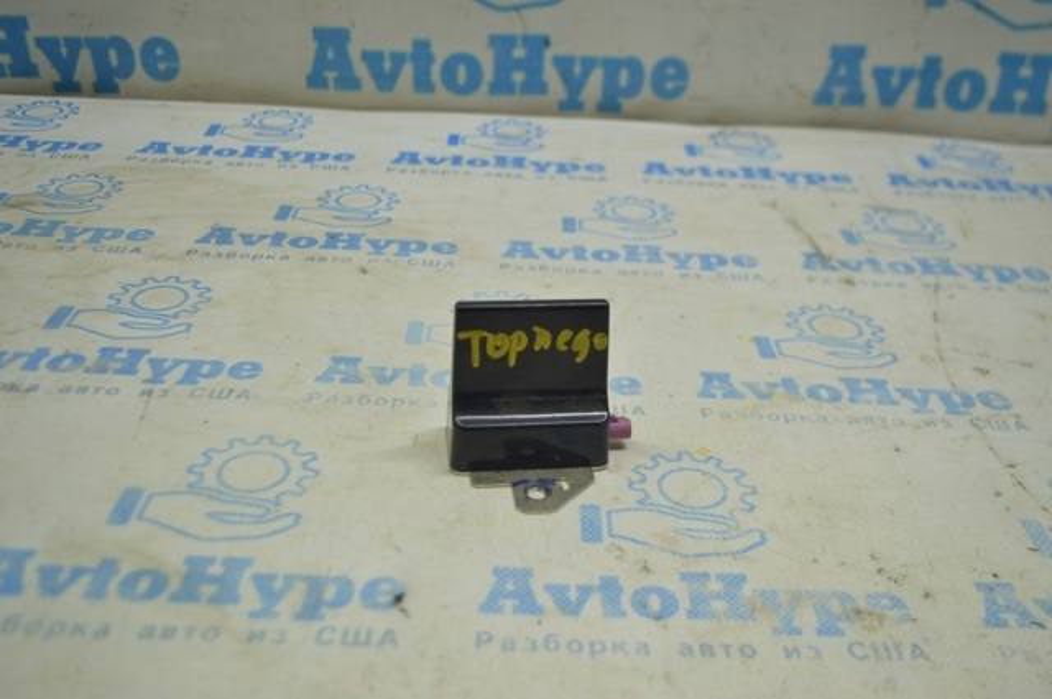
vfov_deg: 36.8
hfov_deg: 53.2
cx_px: 526
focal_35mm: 36
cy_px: 350
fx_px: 1051
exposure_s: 1/80
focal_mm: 24
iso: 400
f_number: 4
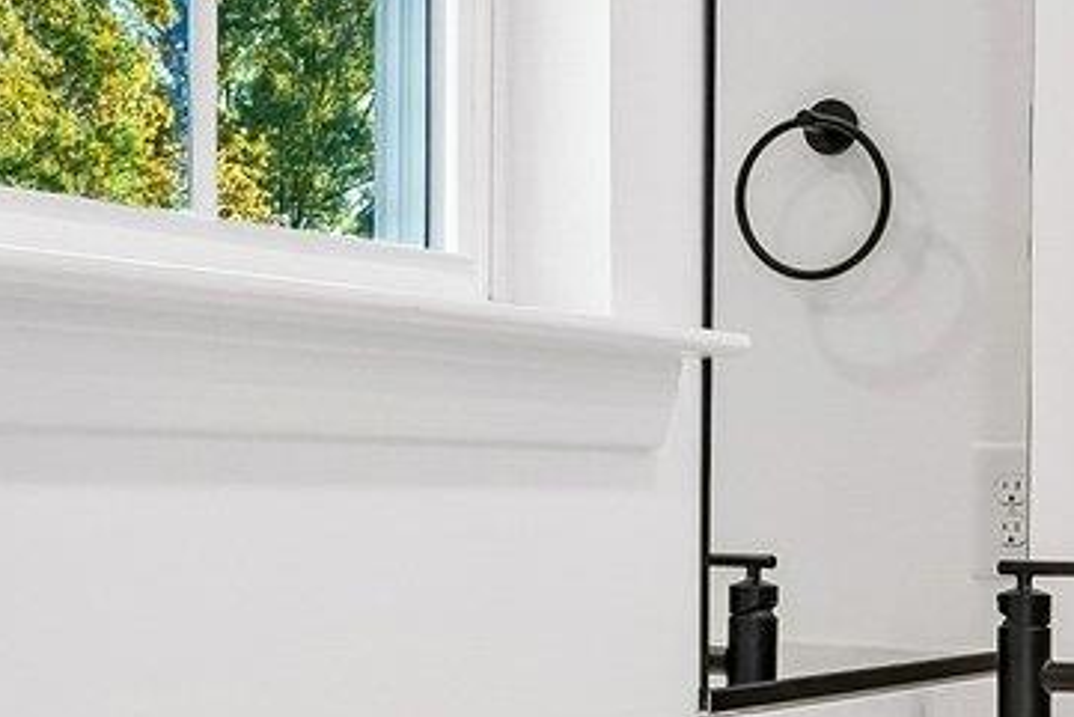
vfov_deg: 16.0
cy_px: 522
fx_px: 2537
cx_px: 443
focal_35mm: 85
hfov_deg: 23.9
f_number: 8
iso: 400
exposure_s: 1/30
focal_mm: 10
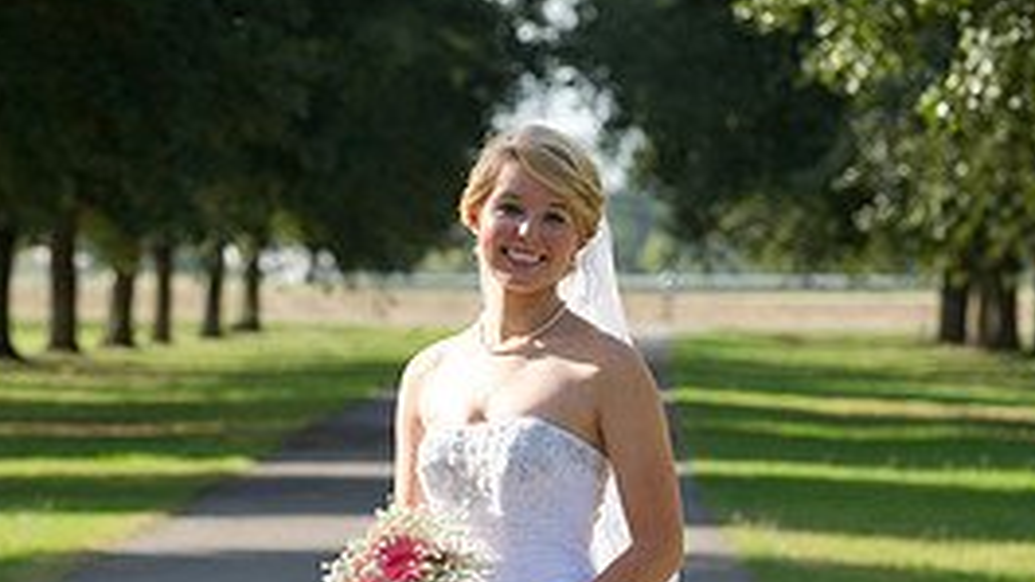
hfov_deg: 6.4
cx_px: 490
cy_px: 637
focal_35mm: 338
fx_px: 9275
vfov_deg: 3.6
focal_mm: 190
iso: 250
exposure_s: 1/250
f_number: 7.1
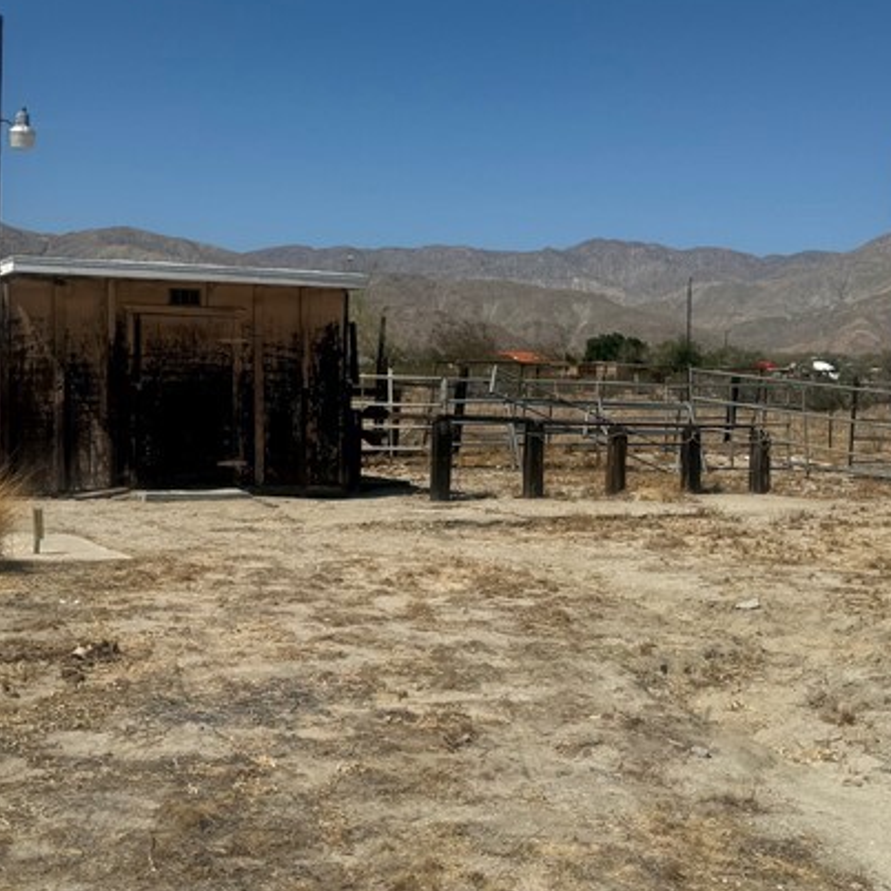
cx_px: 448
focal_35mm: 54
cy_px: 395
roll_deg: -1.7
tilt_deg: +0.8
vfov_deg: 31.6
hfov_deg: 31.6
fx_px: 1573
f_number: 1.78
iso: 80
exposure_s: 1/10309
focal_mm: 6.76
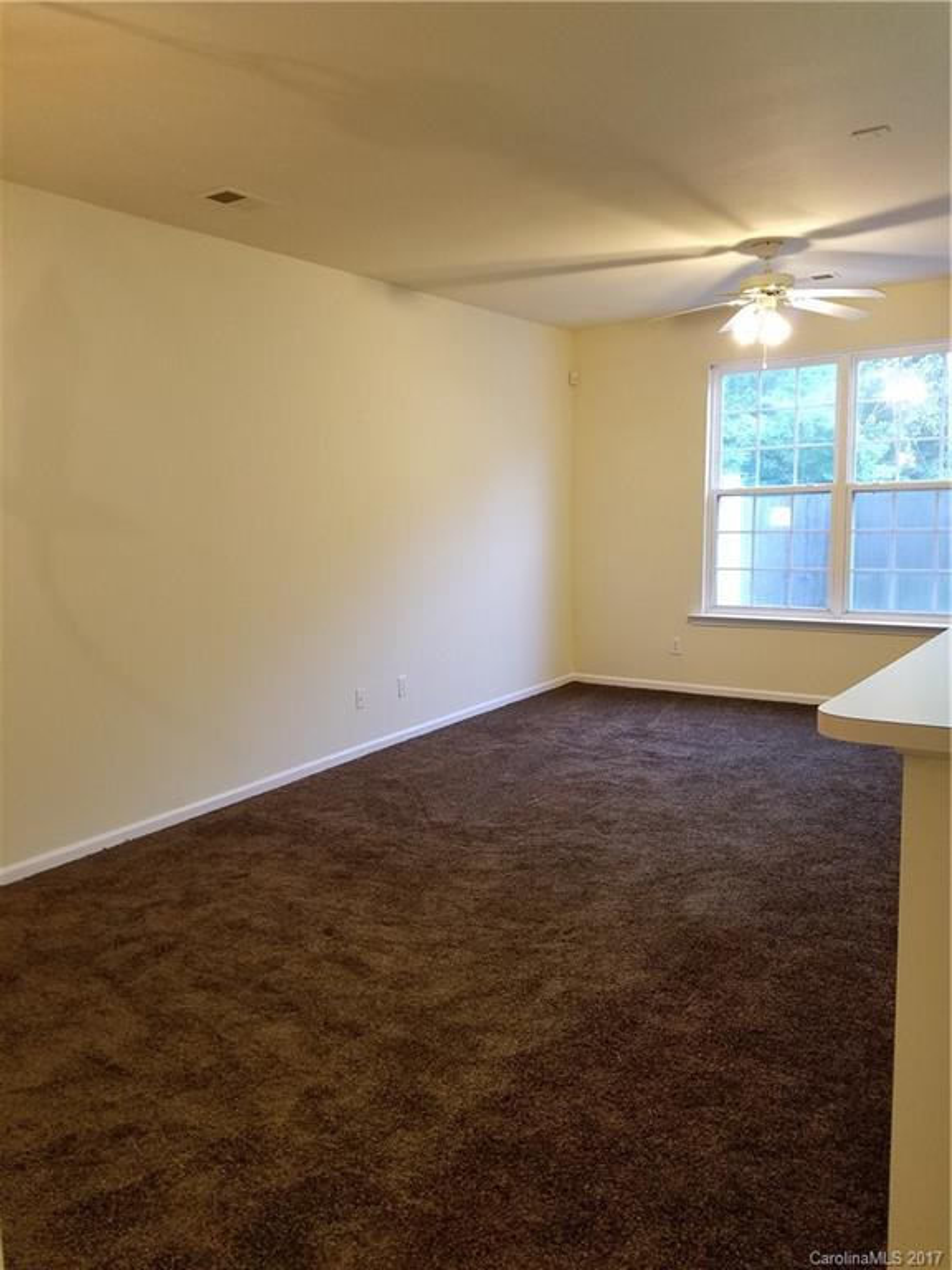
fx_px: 953
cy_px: 635
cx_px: 476
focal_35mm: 26
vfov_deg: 67.3
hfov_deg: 53.1
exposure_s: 1/24
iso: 160
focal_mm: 4.2
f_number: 1.7
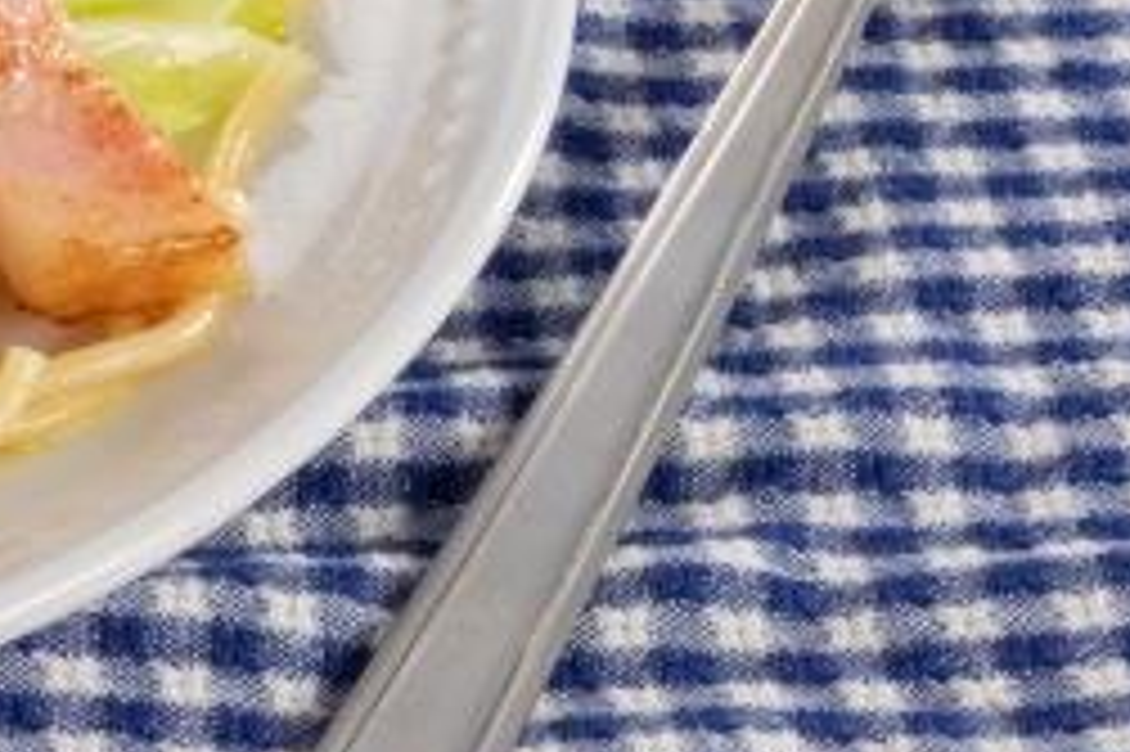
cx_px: -797
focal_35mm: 245
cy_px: -241
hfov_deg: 8.2
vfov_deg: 5.6
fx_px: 7685
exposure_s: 1/125
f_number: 25
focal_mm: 60
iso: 160
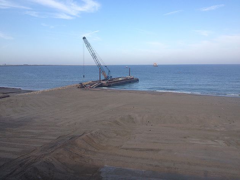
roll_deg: +1.7
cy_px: 90
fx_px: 243
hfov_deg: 52.6
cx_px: 120
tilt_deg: -5.2
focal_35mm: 35
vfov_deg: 40.7
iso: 50
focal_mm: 4.28
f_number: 2.4
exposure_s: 1/920
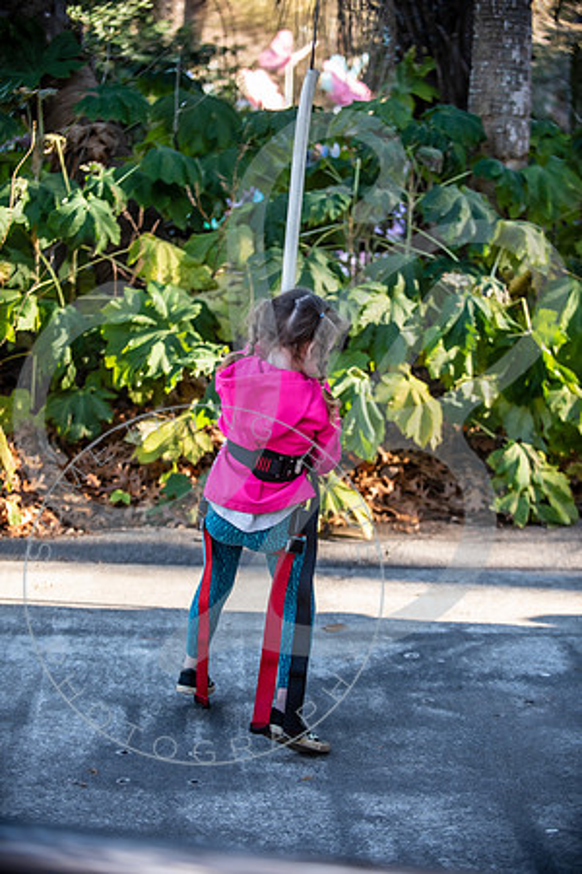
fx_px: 1940
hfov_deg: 17.1
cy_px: 437
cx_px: 291
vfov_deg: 25.4
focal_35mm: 80
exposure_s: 1/250
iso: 320
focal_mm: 80
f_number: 2.8
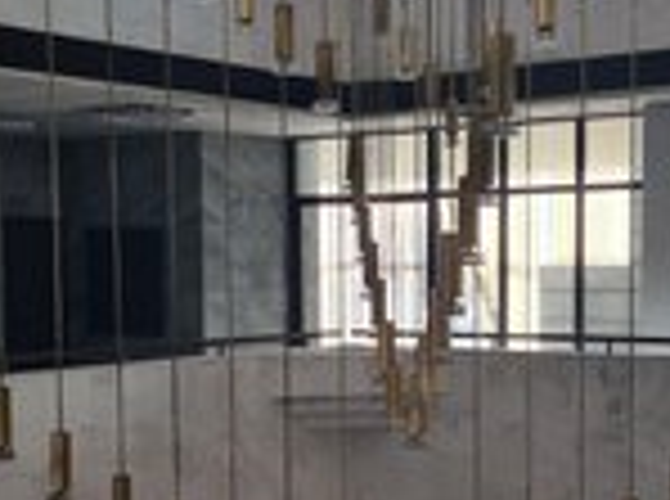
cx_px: 423
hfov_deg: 27.7
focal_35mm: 70
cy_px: 365
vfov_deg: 20.8
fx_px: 1352
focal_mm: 5.4
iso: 64
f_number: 1.8
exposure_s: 1/50
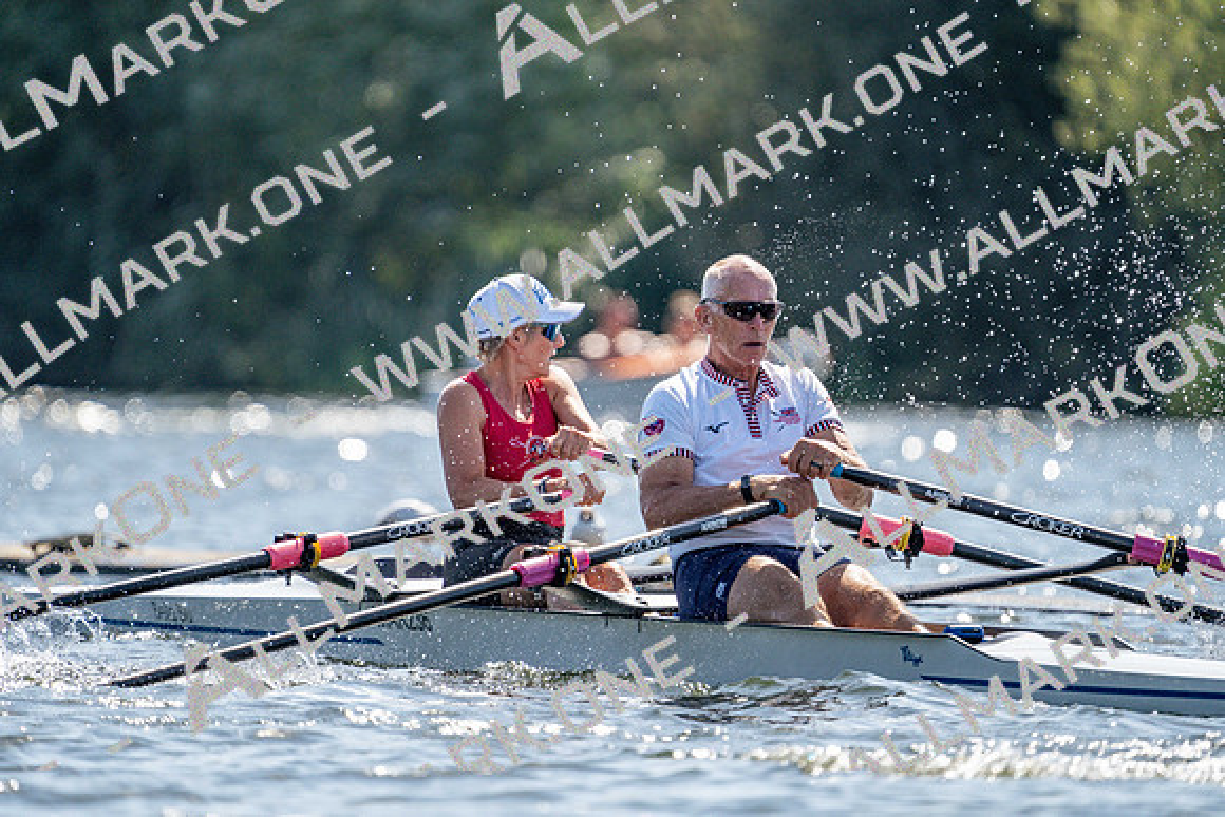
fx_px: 20420
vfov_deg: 2.3
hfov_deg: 3.4
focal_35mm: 600
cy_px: 408
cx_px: 612
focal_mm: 600
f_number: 6.3
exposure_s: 1/2000
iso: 500
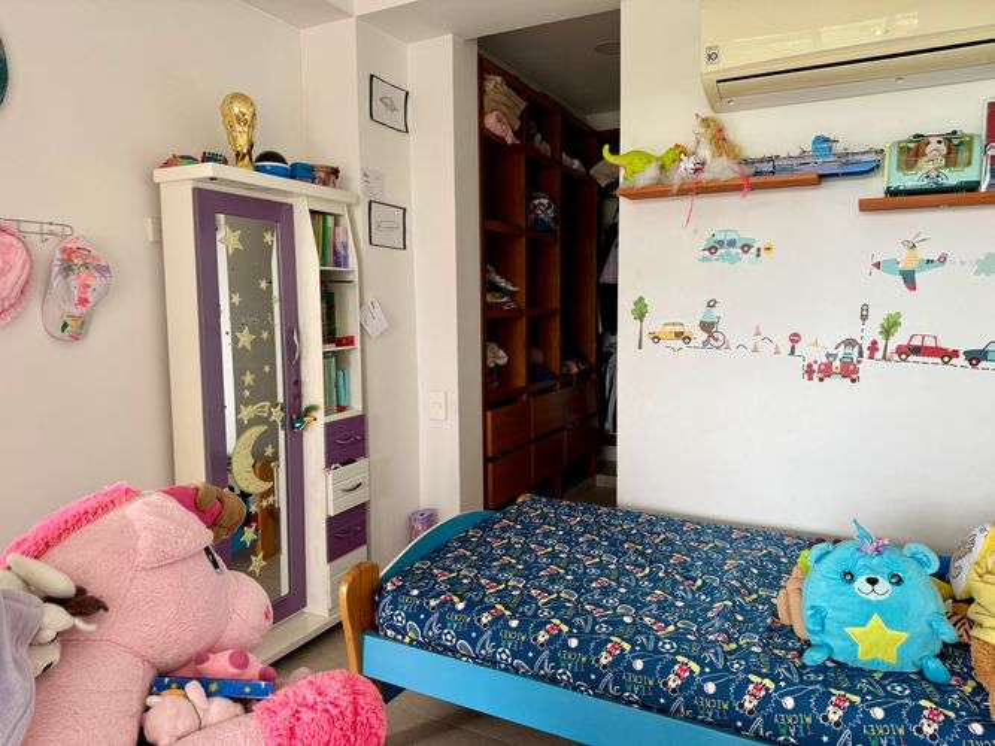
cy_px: 373
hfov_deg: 71.6
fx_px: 690
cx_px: 498
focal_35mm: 24
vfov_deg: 56.8
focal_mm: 6.76
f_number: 1.78
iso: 160
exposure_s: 1/121
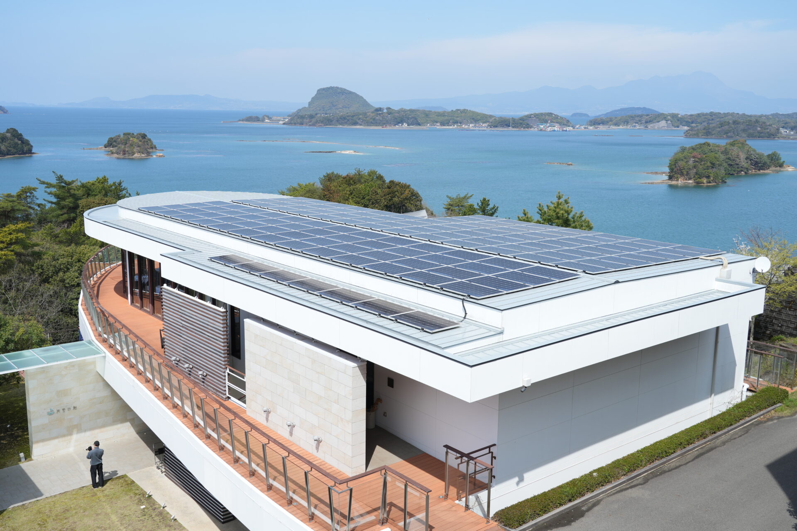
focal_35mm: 34
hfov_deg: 55.8
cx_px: 398
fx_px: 753
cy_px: 266
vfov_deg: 38.9
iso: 100
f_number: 5.6
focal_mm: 34
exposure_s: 1/400
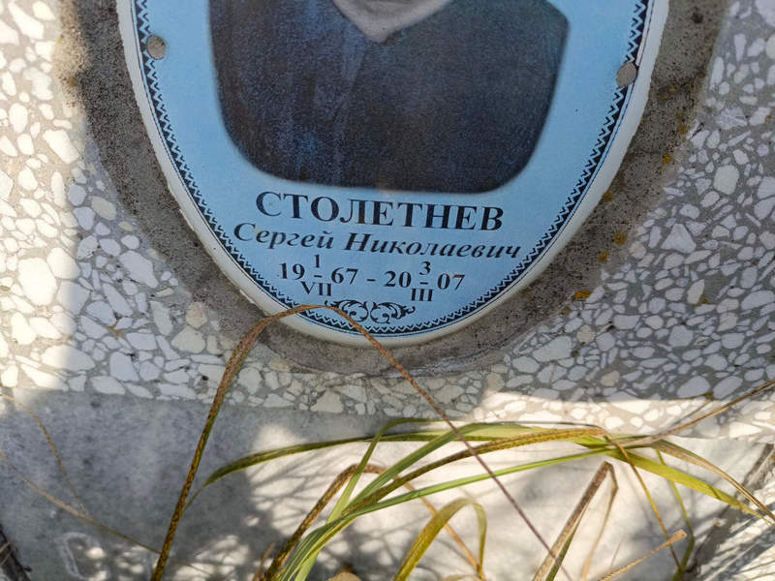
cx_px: 388
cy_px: 290
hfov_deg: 69.4
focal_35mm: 25
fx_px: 560
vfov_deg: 54.9
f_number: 1.69
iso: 113
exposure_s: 1/809
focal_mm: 4.76
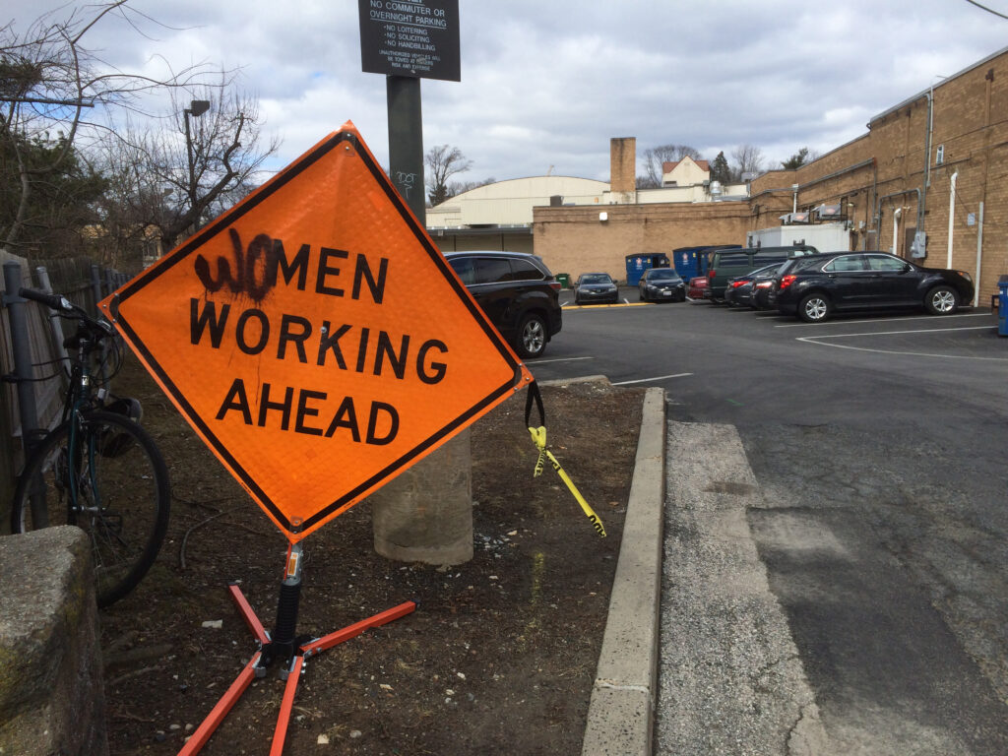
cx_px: 504
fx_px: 844
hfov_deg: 61.7
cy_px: 378
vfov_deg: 48.2
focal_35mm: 29
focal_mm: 4.15
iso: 32
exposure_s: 1/2053
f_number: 2.2
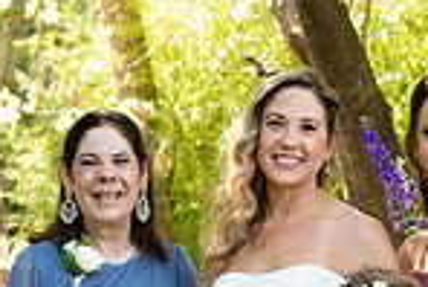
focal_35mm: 172
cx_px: 179
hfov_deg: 11.9
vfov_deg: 7.9
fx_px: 2047
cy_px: 413
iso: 500
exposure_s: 1/320
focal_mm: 44
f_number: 4.2
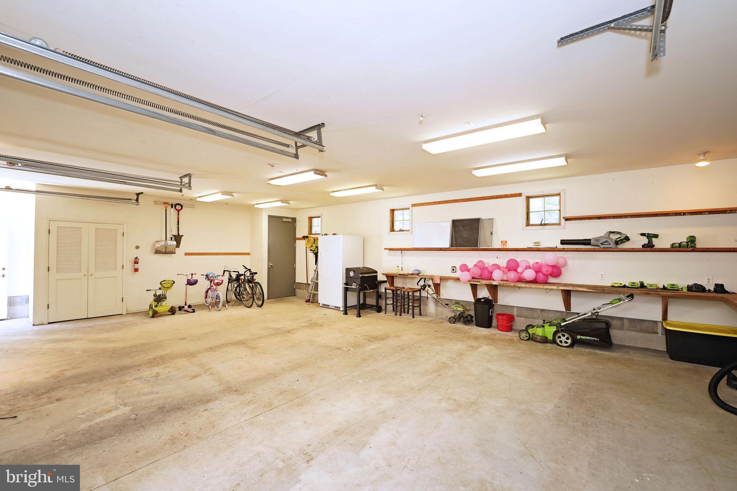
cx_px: 368
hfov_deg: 99.7
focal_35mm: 15
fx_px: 311
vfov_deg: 76.6
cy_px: 246
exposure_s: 1/100
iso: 800
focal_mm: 15.2
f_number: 3.5
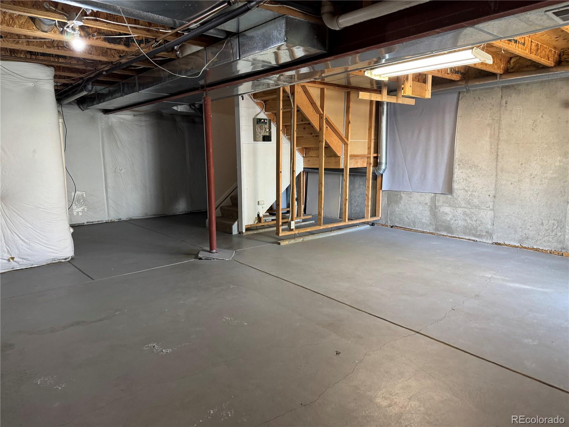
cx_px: 284
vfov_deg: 56.8
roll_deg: +0.2
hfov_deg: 71.6
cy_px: 214
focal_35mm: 24
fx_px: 394
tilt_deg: -7.5
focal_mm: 6.76
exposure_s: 1/60
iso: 320
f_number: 1.78
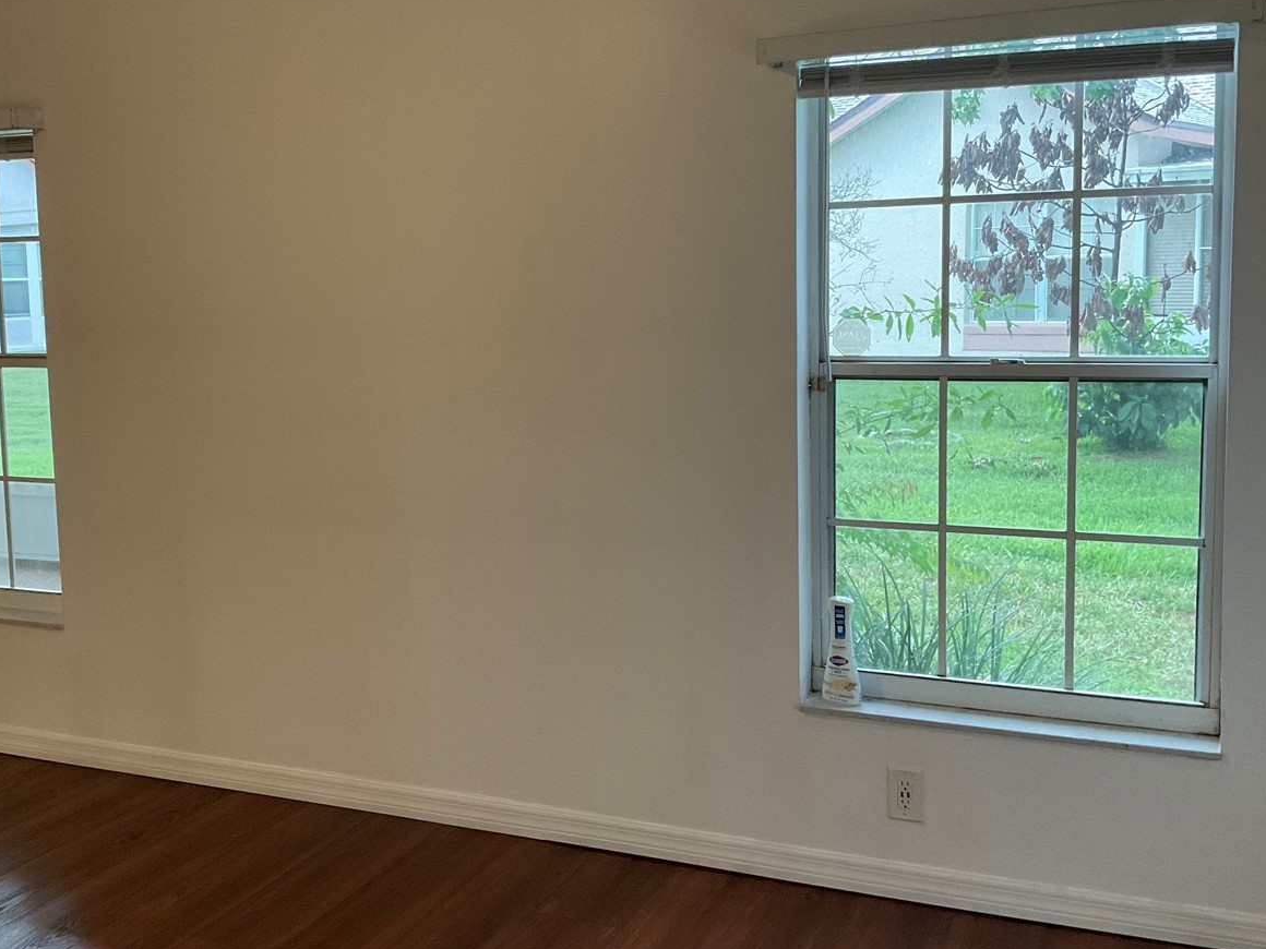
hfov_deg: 46.6
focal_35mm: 40
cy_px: 430
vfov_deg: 35.9
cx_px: 536
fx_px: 1463
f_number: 1.8
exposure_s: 1/60
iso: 100
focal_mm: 3
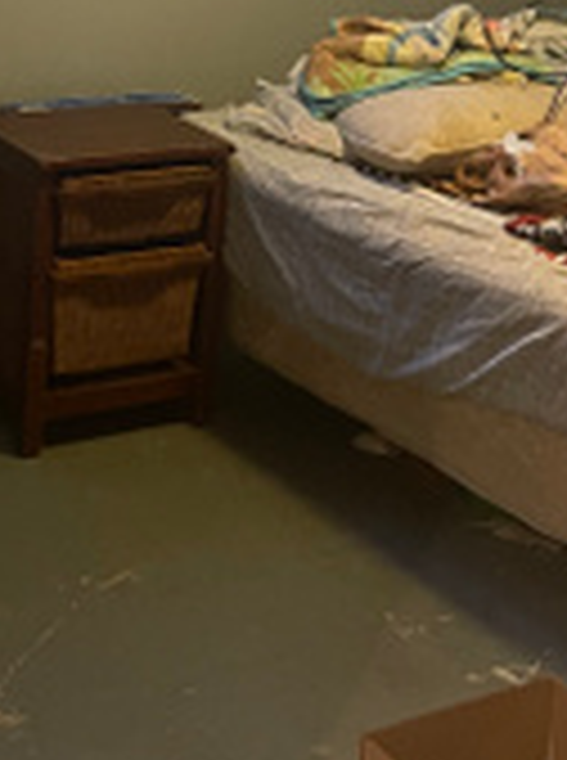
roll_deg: -1.9
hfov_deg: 19.4
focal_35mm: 74
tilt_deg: -4.4
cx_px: 40
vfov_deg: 24.1
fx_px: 1622
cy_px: -144
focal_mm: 5.1
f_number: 1.6
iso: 500
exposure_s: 1/30
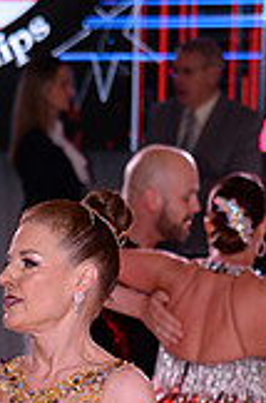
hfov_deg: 3.4
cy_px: 639
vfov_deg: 5.1
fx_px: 4484
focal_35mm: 402
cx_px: -98
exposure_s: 1/250
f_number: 5.6
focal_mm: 112
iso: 1600
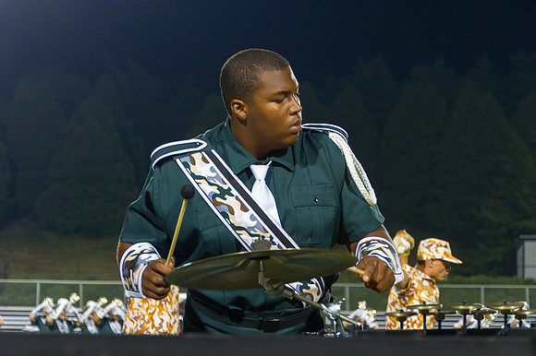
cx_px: 283
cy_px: 151
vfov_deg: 11.4
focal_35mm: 120
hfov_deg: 17.1
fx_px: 1785
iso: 5000
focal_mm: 85
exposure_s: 1/160
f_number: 5.6
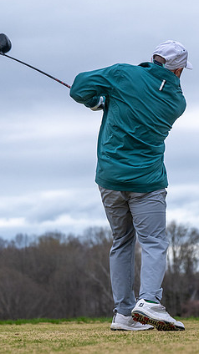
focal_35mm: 152
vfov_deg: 14.1
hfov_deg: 7.9
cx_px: 208
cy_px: 240
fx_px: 1428
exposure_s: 1/3200
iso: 220
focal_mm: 45
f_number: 2.8
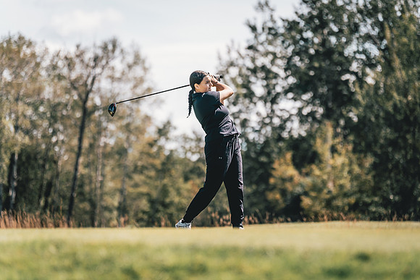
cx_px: 228
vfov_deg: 7.4
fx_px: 2167
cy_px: 155
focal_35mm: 186
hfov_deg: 11.1
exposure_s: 1/2500
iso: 200
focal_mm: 150
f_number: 2.8
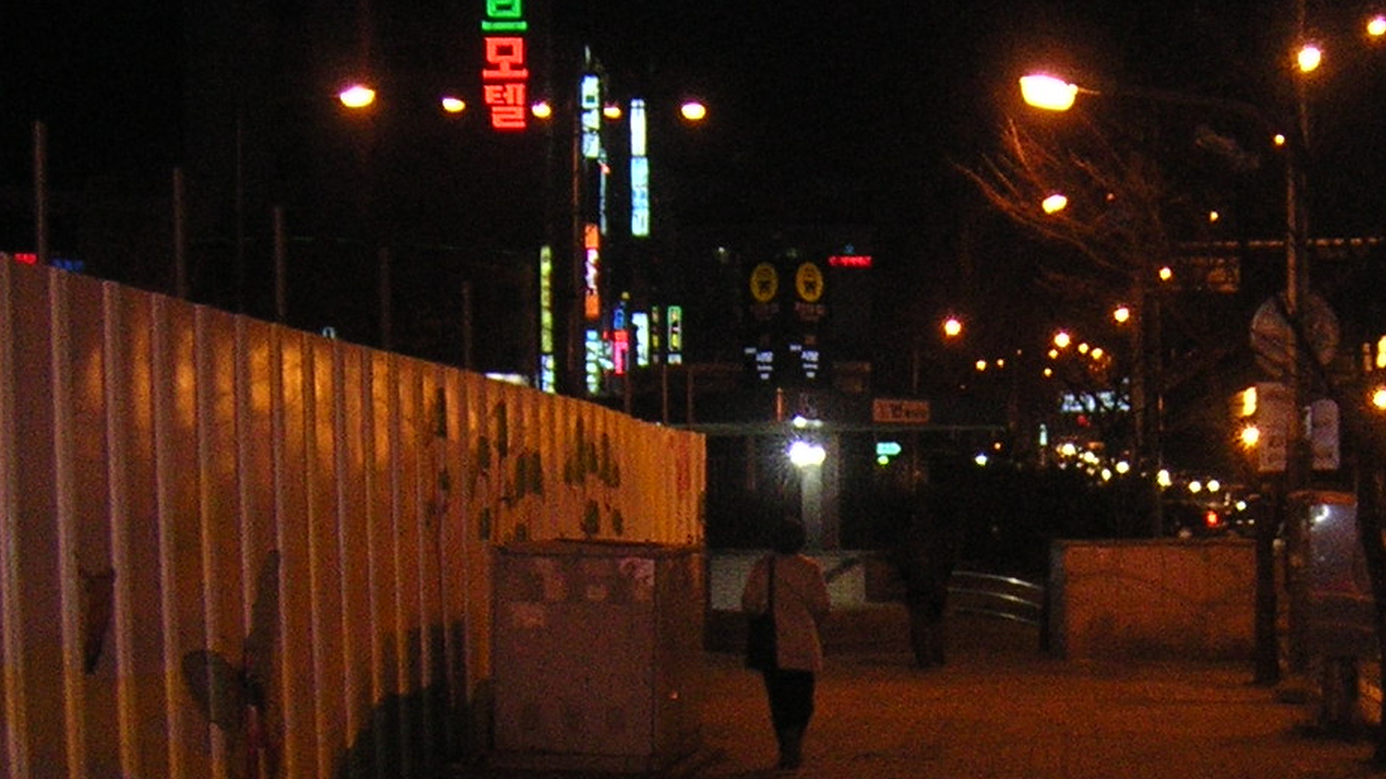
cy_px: 650
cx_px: 975
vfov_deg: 17.5
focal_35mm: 68
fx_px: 2499
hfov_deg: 30.7
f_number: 2.6
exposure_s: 1/60.1
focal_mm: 4.7
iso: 400
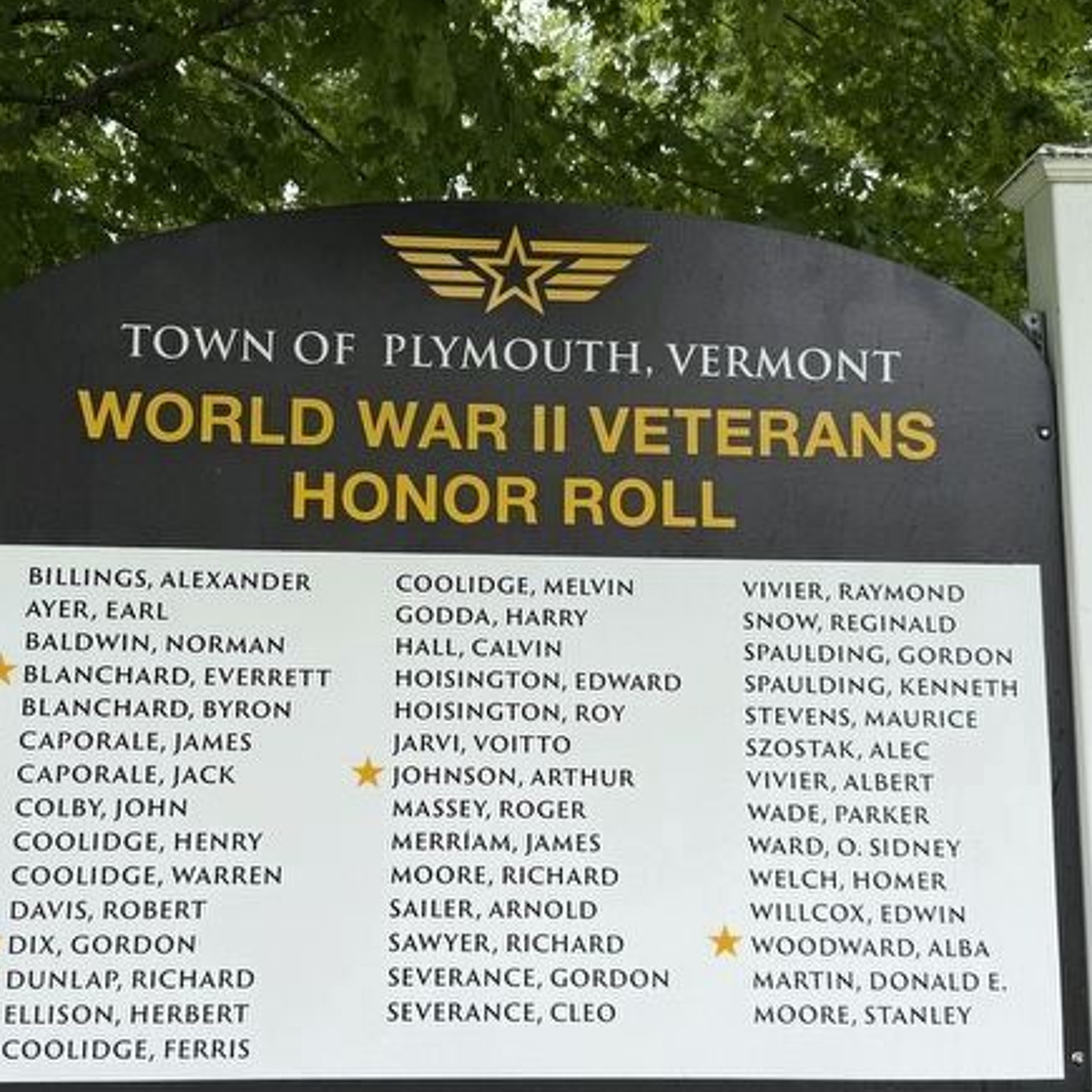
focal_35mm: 39
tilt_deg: +4.9
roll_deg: -1.4
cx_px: 462
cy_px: 575
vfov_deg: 42.8
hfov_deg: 42.7
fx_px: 1392
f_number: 1.78
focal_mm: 6.76
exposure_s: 1/1292
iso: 80
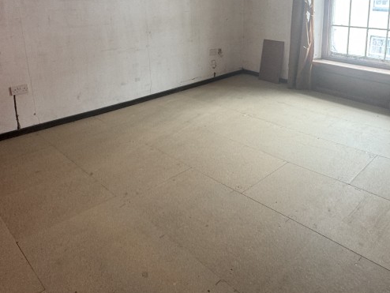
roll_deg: +1.4
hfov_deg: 60.5
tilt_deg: -13.6
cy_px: 70
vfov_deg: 46.4
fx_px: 327
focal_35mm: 29
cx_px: 253
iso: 100
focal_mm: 2.22
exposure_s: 1/99
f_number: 2.2
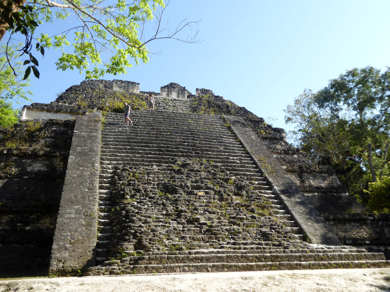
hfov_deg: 52.6
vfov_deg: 40.7
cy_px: 146
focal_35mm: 35
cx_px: 195
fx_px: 394
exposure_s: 1/400
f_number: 3.7
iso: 100
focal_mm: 6.3
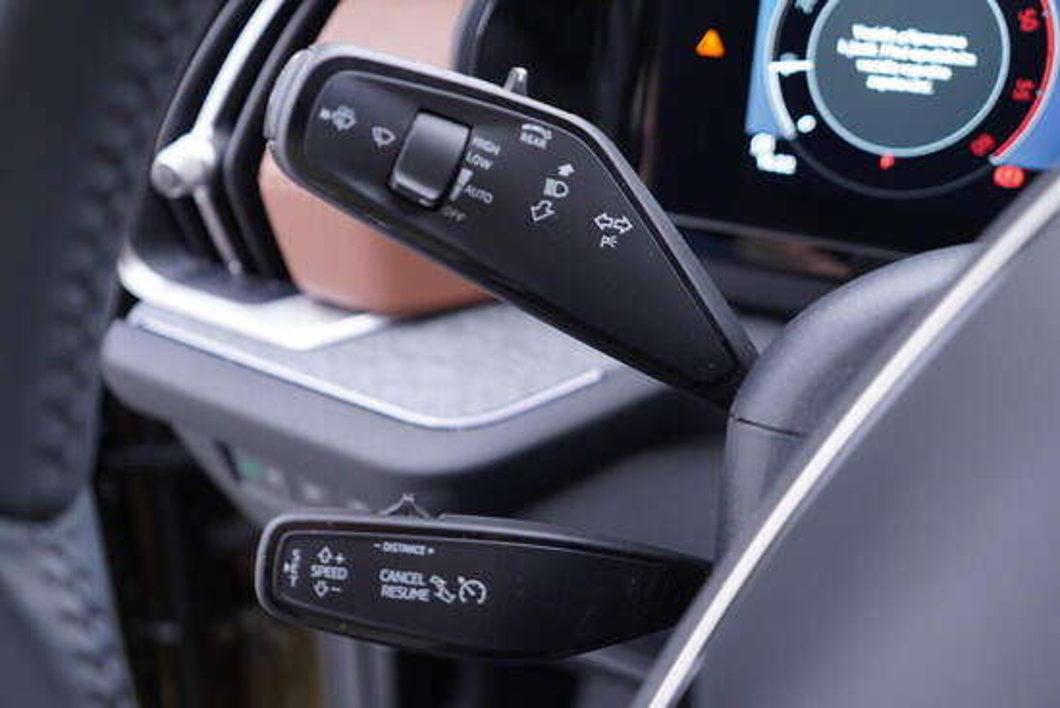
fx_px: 1060
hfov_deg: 53.1
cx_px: 530
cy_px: 354
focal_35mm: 36
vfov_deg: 36.9
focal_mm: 24
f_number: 2.8
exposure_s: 1/40
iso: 320
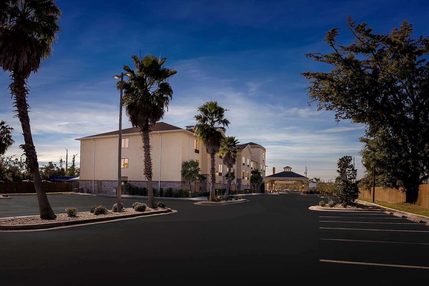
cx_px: 214
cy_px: 143
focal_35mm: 16
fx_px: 191
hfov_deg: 96.7
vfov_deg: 73.7
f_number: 8
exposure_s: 1/250
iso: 320
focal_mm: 16
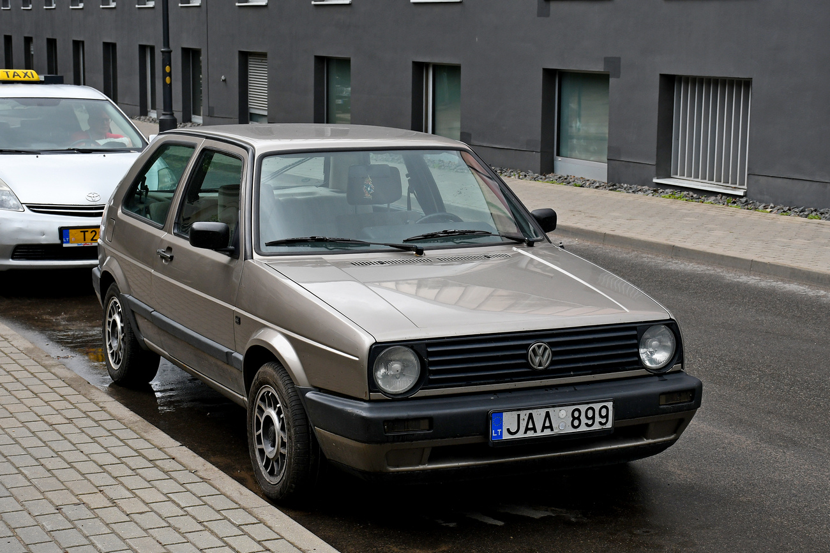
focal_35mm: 51
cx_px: 415
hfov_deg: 38.9
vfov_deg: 26.5
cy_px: 276
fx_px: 1176
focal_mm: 34
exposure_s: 1/400
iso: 250
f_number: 6.3
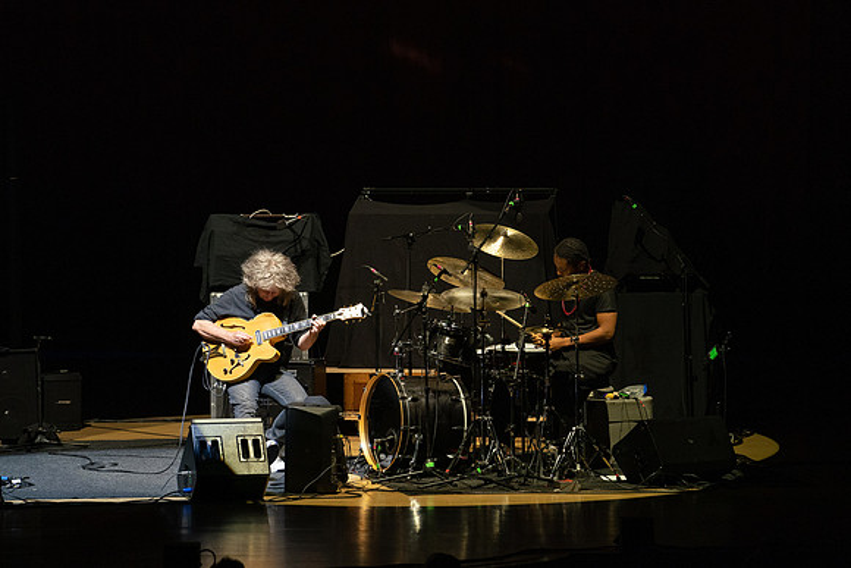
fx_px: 5783
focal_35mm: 245
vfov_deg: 5.6
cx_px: 414
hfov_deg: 8.4
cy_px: 269
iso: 2500
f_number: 4.5
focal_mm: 200
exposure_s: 1/250
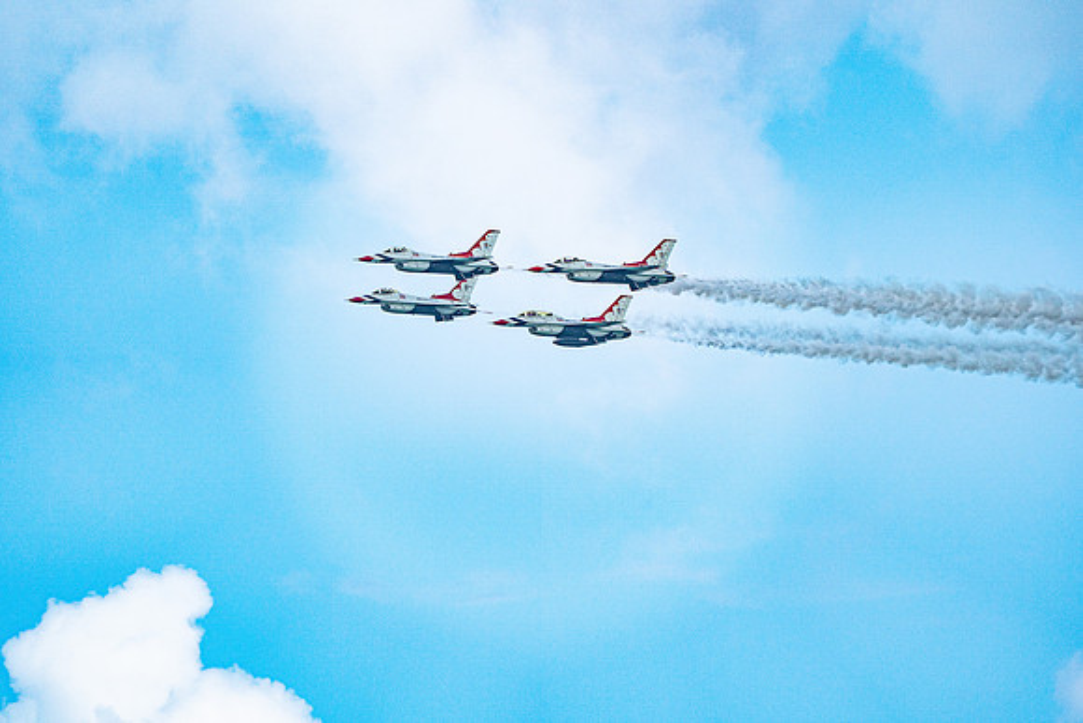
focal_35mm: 400
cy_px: 362
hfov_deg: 5.2
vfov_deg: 3.4
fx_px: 12036
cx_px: 542
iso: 640
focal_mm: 400
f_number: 9
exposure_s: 1/1250
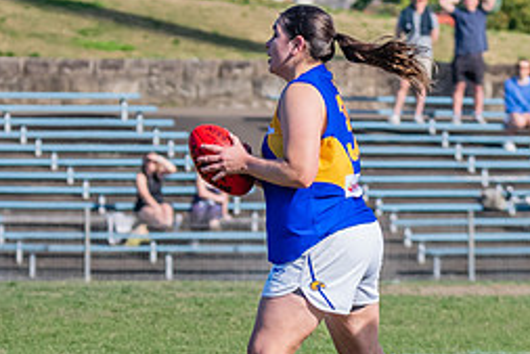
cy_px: 178
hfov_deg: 2.6
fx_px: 11799
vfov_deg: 1.7
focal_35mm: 801
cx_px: 193
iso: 800
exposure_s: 1/1600
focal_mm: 210
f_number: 10
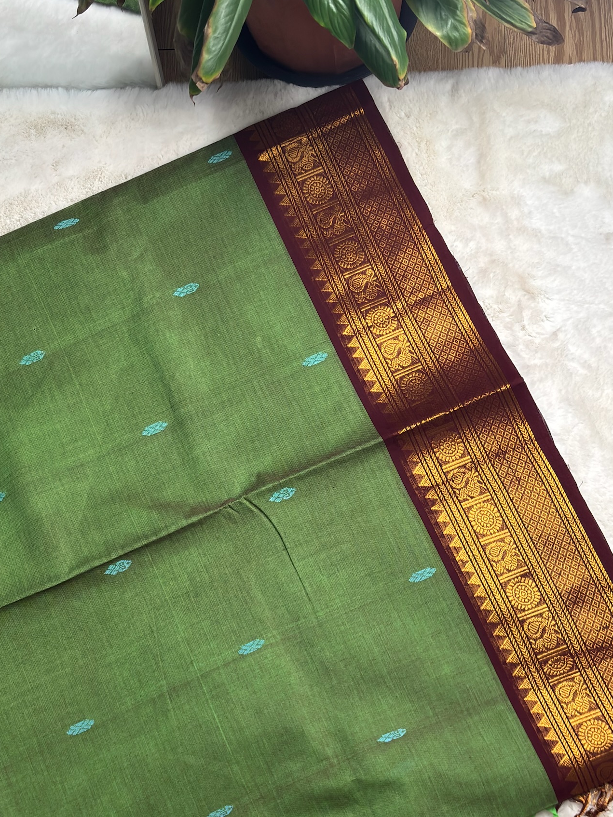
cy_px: 420
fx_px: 1370
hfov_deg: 25.2
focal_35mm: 58
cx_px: 252
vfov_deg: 33.2
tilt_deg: -72.4
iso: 64
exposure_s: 1/50
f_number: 1.6
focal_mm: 5.96
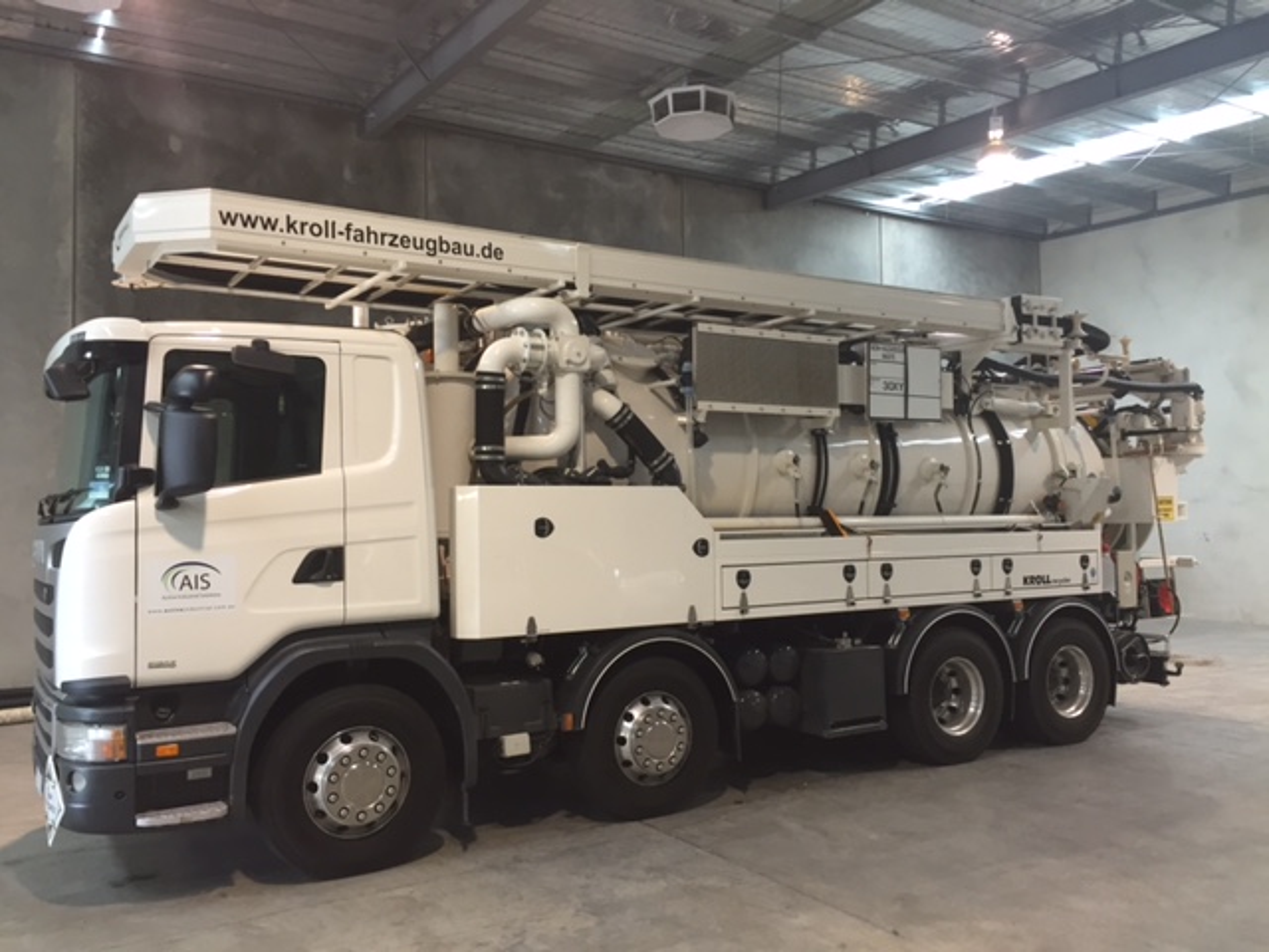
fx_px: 1063
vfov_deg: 48.2
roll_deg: +1.2
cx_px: 634
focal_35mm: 29
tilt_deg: +1.6
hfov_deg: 61.7
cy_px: 476
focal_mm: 4.15
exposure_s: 1/33
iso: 100
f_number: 2.2
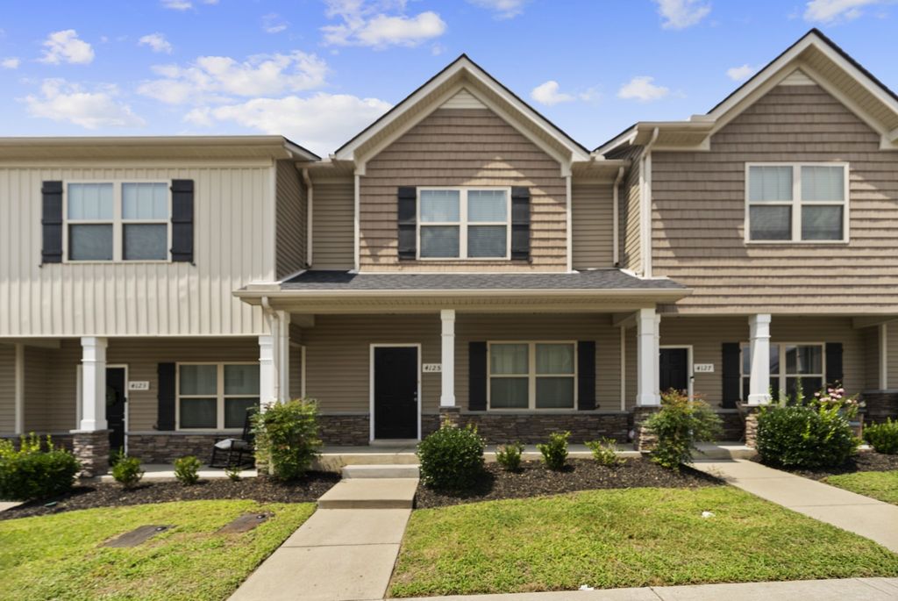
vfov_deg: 81.3
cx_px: 449
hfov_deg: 104.2
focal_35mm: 14
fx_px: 350
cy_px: 300
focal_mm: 14
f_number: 2.8
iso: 320
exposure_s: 1/2000
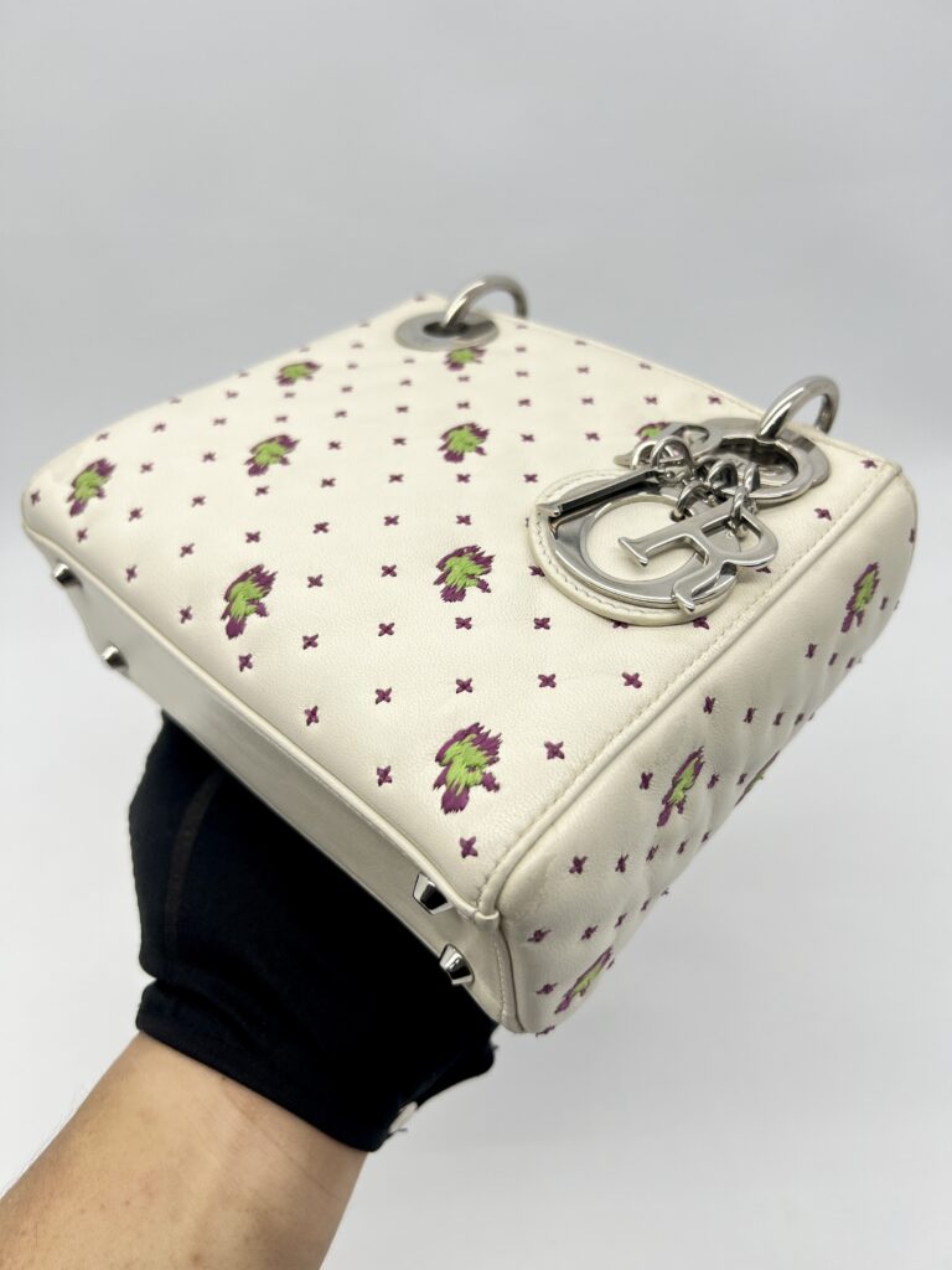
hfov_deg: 53.1
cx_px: 476
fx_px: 953
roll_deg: +4.4
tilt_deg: -38.8
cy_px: 635
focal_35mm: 26
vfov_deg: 67.3
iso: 40
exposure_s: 1/164
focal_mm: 5.7
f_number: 1.5
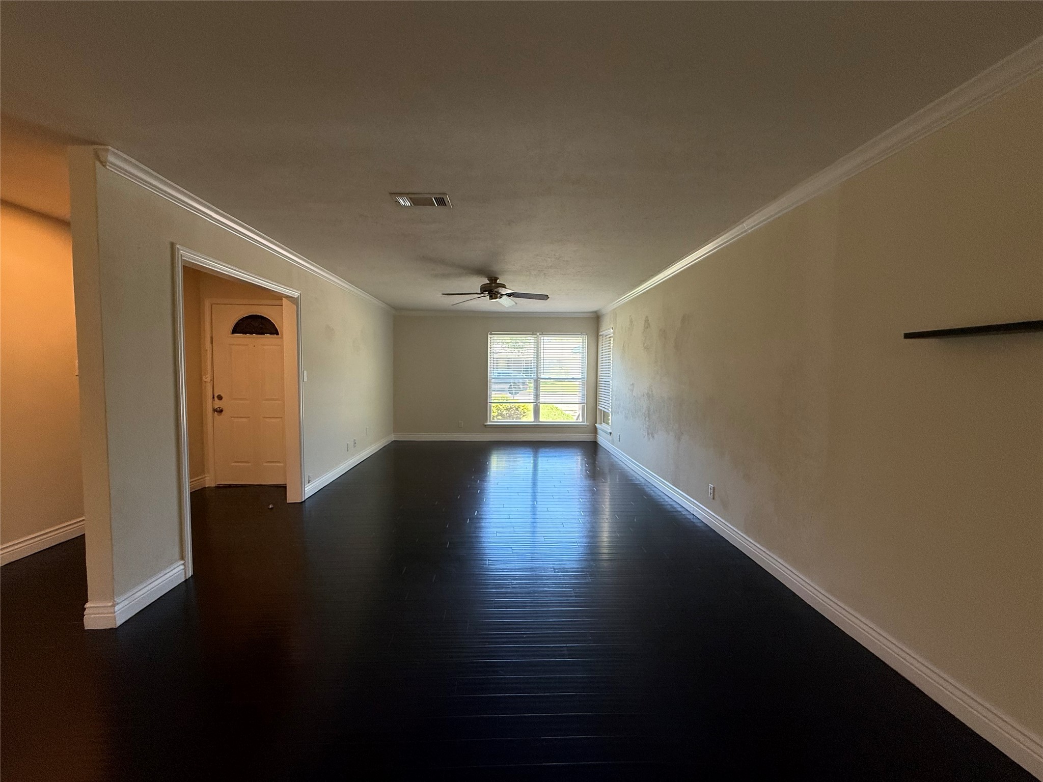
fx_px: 422
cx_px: 522
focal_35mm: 14
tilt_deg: -3.0
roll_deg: -0.7
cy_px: 391
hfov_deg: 102.1
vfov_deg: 85.7
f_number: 2.2
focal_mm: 2.22
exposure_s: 1/120
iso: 160
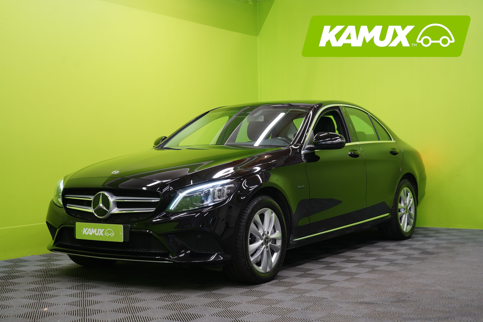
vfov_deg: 25.5
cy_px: 161
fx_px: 711
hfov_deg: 37.5
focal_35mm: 53
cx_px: 242
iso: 400
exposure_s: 1/30
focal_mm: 53
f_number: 5
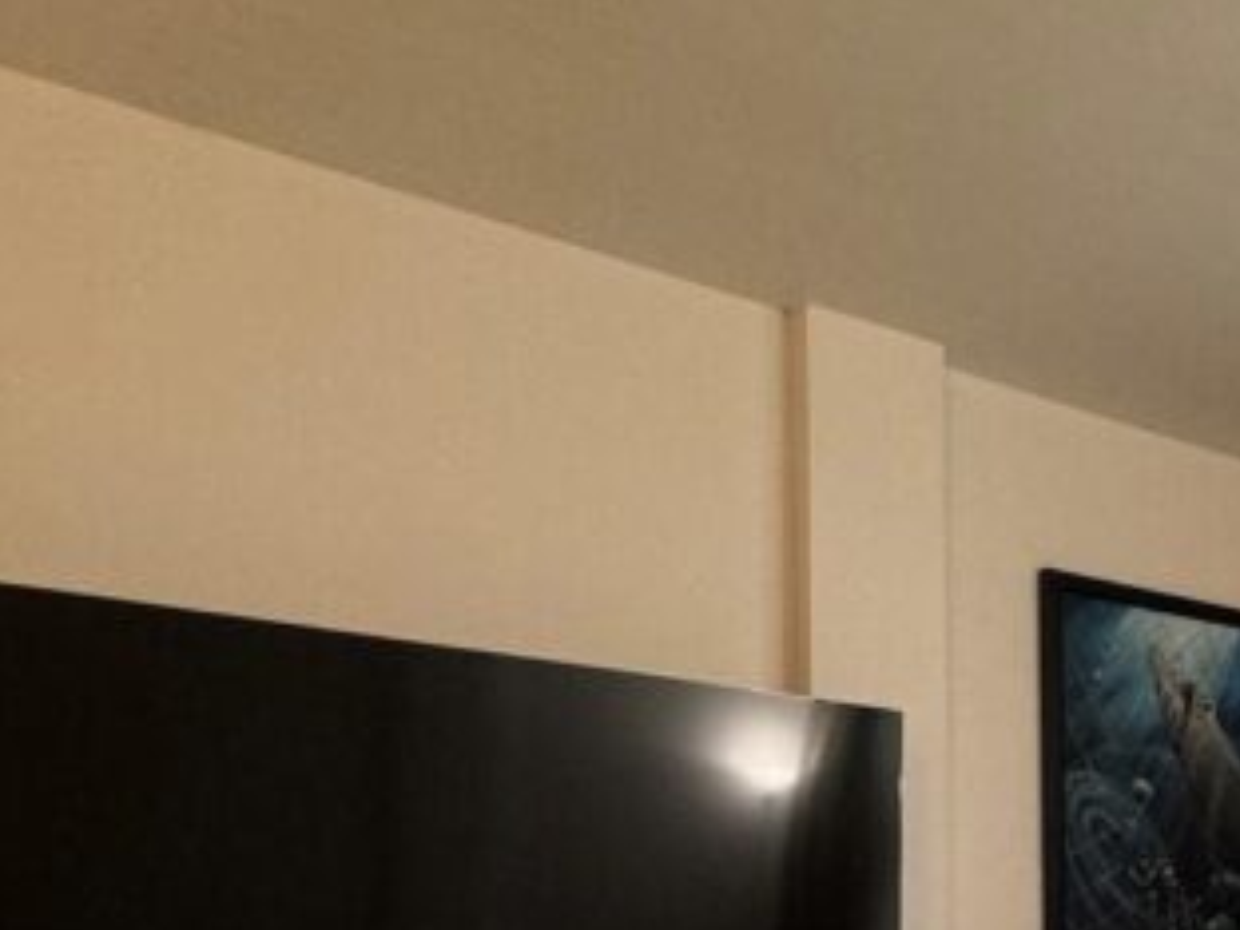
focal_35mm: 46
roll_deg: +0.3
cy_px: 1045
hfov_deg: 34.1
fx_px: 1648
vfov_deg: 28.4
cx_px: 1451
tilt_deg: -0.6
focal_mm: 2.22
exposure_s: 1/120
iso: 200
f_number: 2.2
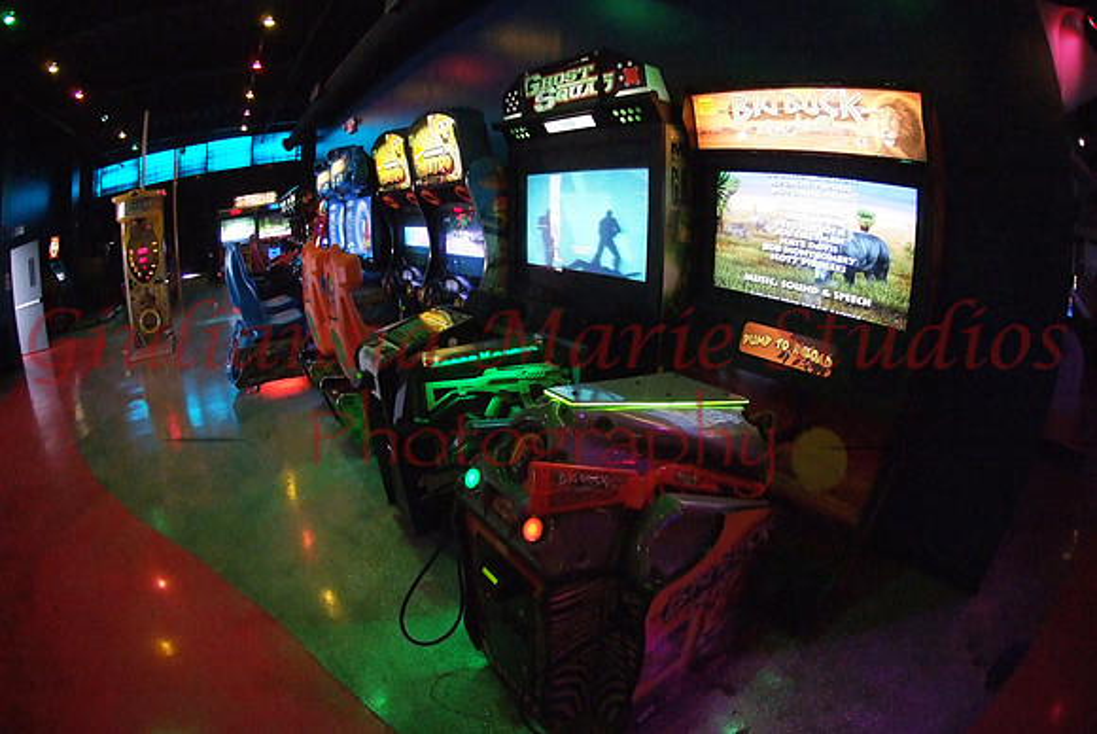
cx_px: 548
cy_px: 367
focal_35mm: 16
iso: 3200
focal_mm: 10.5
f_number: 2.8
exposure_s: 1/180
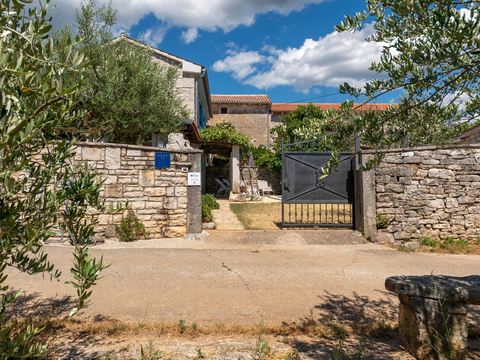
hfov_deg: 63.2
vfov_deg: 49.7
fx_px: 388
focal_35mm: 28
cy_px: 161
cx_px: 208
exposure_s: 1/320
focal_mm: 23
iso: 100
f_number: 8
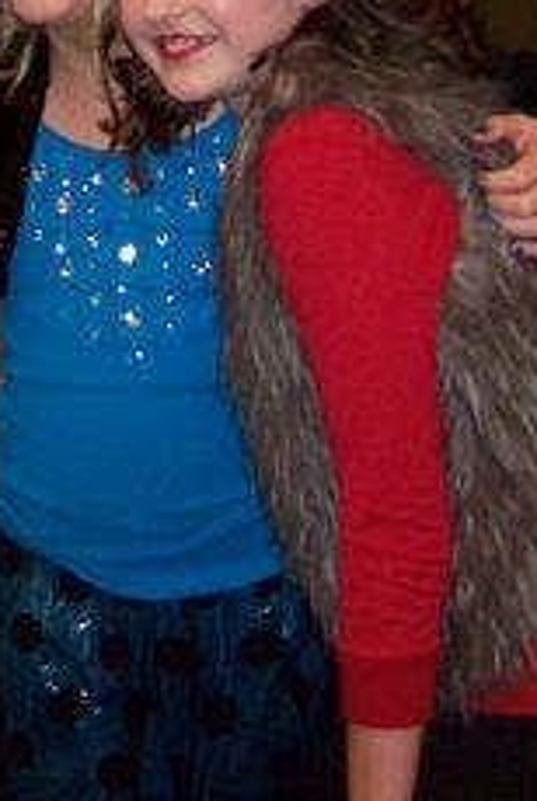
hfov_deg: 13.0
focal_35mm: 104
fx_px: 2320
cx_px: -38
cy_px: 49
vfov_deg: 19.2
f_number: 2.7
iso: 200
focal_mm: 6
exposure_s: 1/64
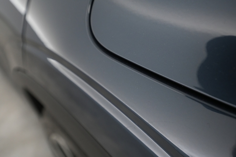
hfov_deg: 65.5
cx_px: 118
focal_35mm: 28
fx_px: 183
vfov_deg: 46.4
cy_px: 78
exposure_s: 1/100
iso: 3200
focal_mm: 28
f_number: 4.5
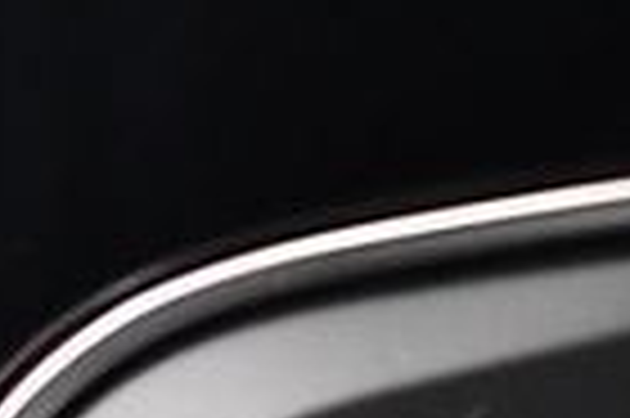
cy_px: 836
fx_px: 2884
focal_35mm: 165
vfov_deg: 7.9
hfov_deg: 12.3
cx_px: -32
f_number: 3.5
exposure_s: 1/100
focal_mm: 18
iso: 3200
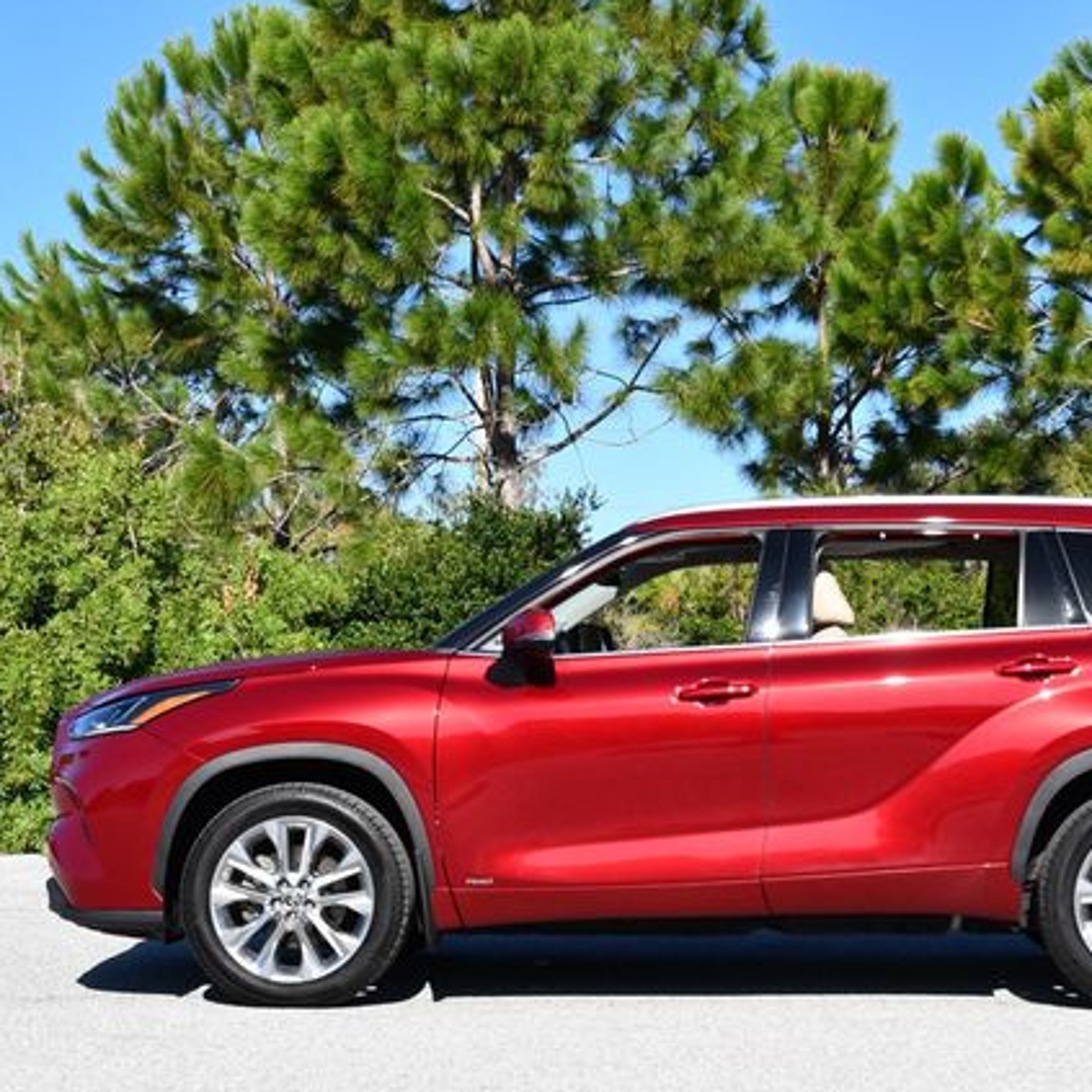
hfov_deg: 23.9
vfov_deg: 24.0
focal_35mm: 72
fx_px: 2570
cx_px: 720
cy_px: 547
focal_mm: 28
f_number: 8
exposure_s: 1/250
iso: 140
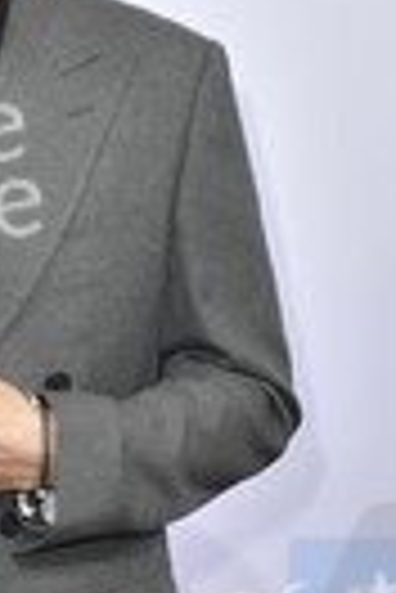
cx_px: -58
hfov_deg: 11.1
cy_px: 436
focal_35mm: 121
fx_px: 1996
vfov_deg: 16.8
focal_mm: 40
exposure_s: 1/160
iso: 320
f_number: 7.1
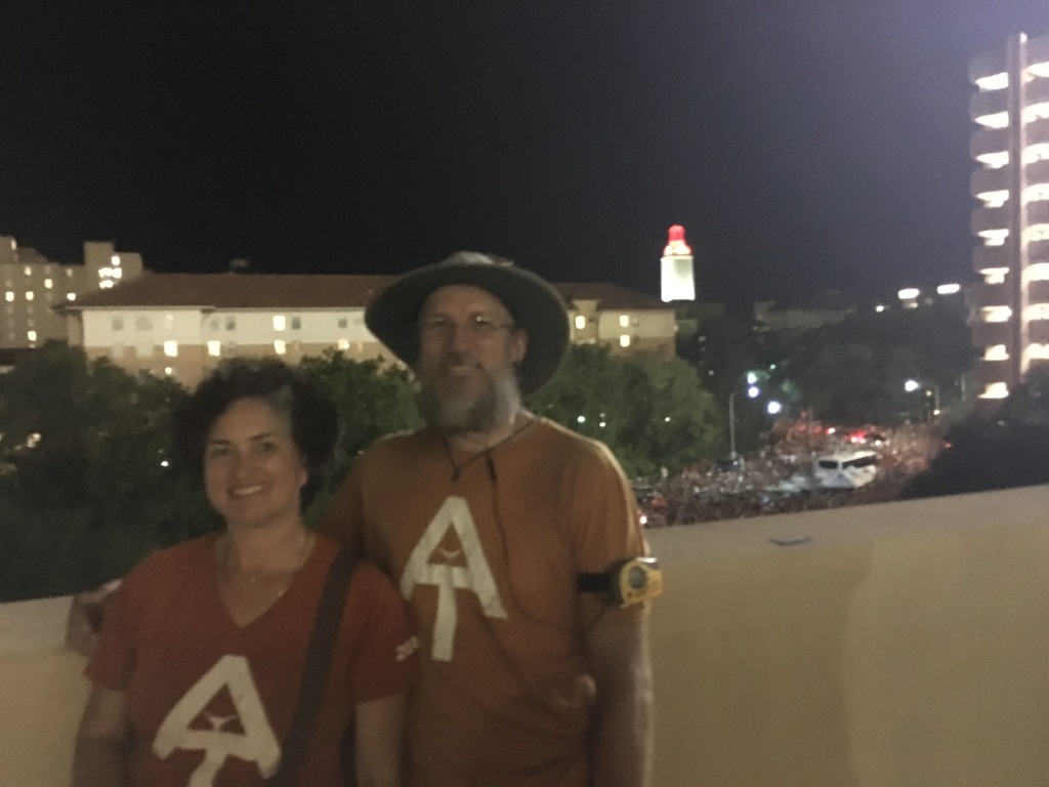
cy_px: 394
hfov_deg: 61.7
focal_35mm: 29
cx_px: 524
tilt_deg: +3.0
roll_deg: +1.9
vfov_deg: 48.2
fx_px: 879
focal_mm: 4.15
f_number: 2.2
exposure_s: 1/15
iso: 1250
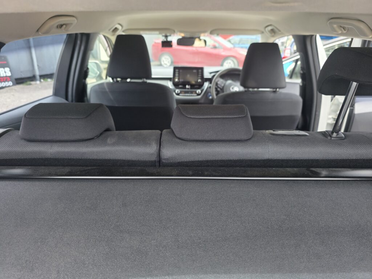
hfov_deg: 73.9
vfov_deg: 58.9
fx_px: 247
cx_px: 186
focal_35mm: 23
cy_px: 140
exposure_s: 1/180
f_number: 1.7
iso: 40
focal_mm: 6.3
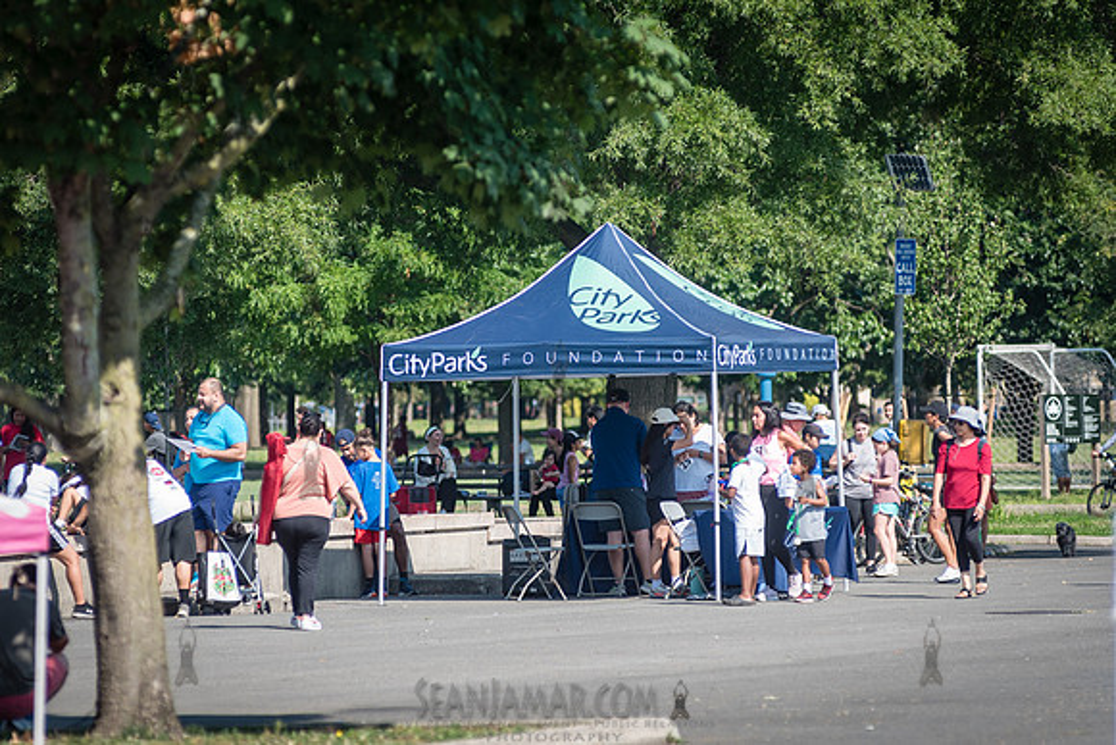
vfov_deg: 5.1
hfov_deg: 7.7
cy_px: 387
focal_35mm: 267
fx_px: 8289
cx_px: 530
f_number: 4
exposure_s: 1/1250
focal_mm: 200
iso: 200
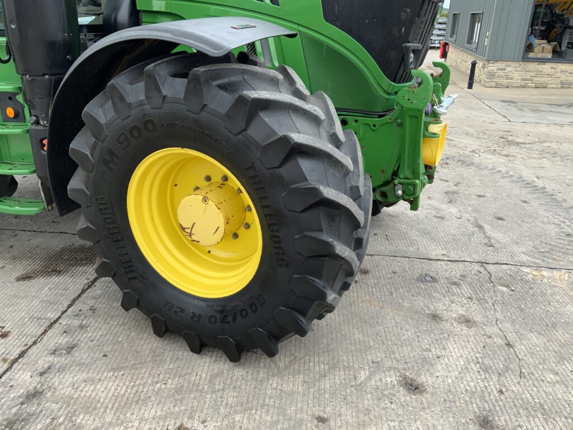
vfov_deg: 48.2
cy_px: 215
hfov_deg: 61.7
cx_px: 286
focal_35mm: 29
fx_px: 480
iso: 16
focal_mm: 3
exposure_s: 1/415
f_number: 1.8
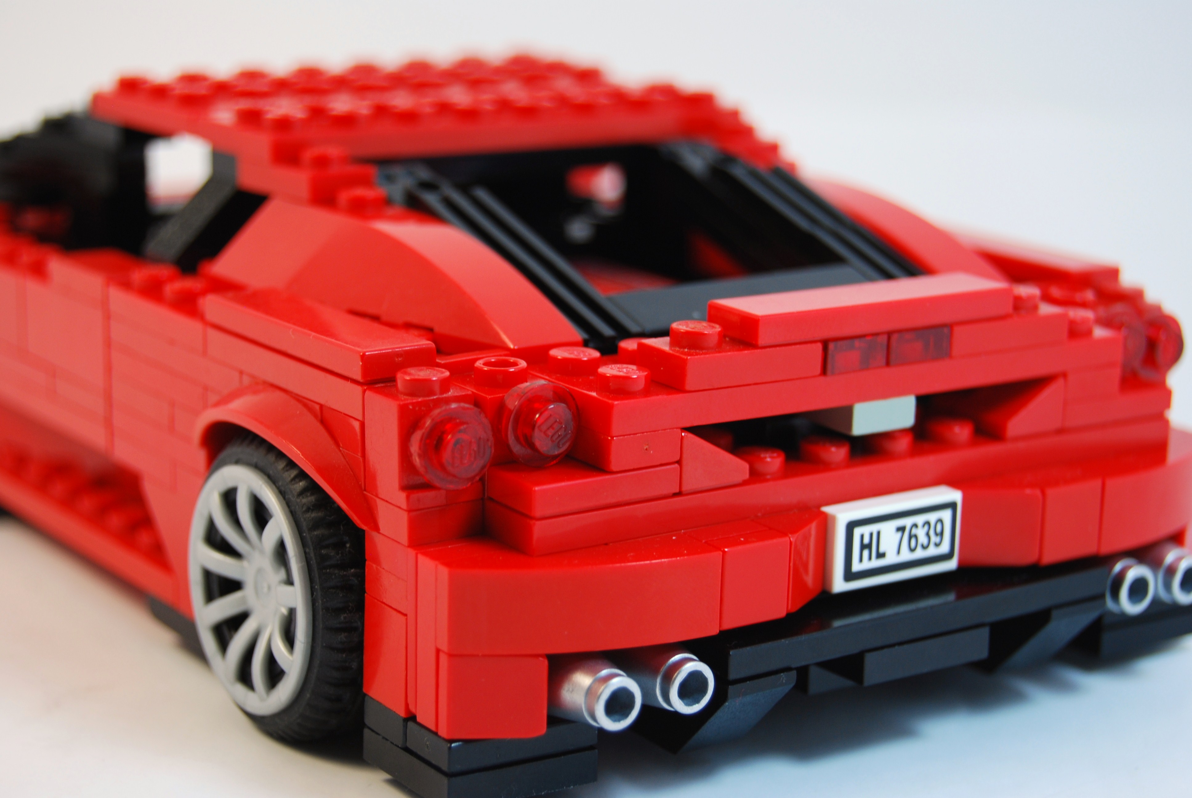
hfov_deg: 24.6
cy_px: 399
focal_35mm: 82
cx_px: 596
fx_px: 2735
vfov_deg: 16.6
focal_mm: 55
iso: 200
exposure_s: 1/80
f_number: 5.6
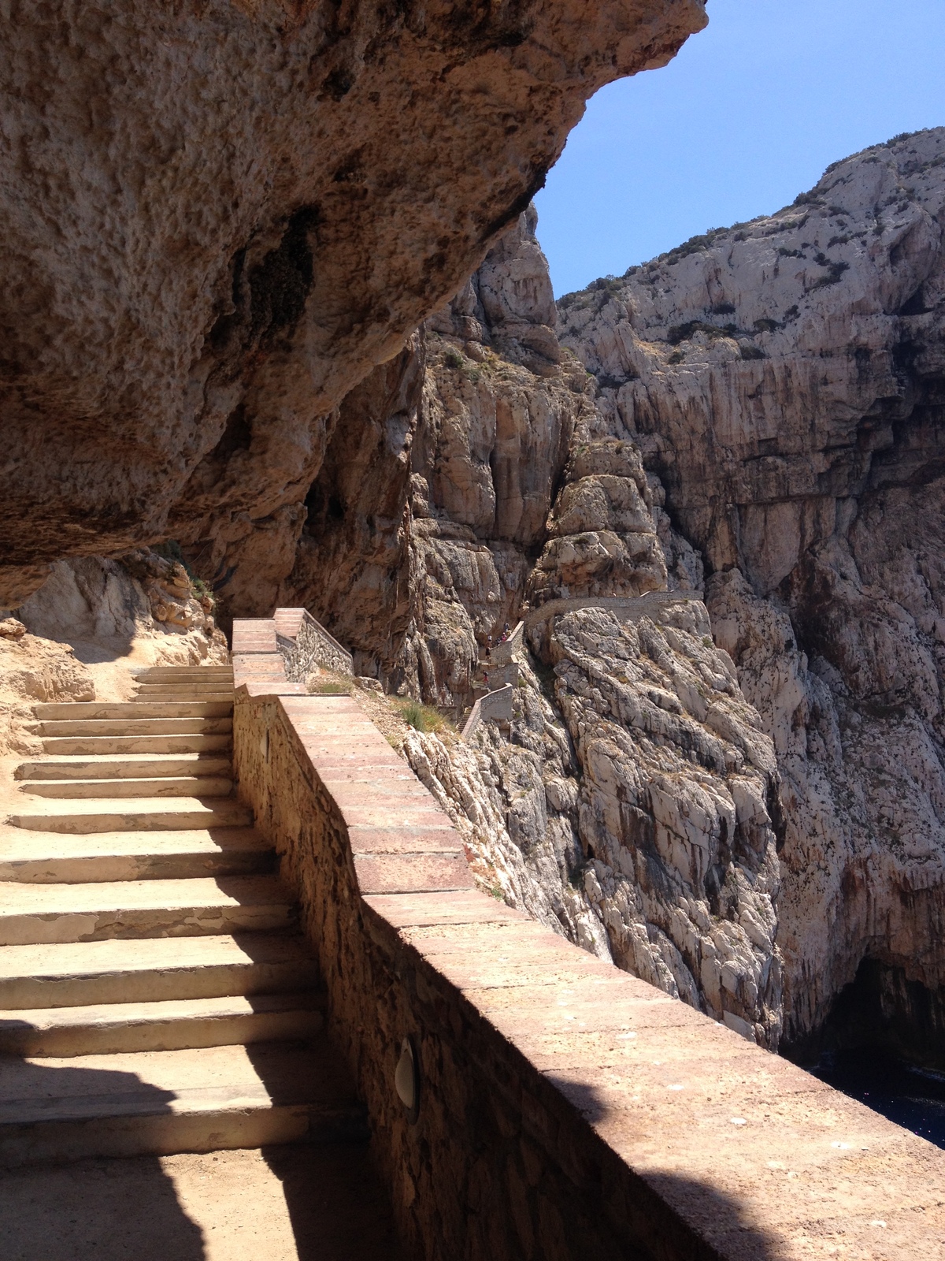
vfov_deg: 52.6
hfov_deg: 40.7
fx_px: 1274
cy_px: 630
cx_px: 472
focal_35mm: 35
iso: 50
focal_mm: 4.28
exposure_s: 1/1227
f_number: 2.4
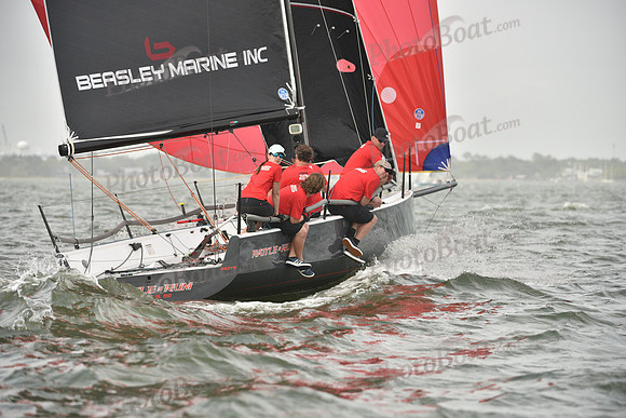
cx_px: 313
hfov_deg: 10.3
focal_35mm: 200
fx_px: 3478
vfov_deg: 6.9
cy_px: 209
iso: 320
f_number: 4.5
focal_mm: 200
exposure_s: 1/1250
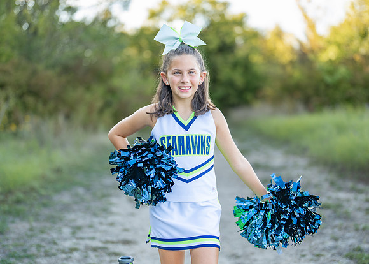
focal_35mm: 56
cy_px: 133
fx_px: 582
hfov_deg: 35.2
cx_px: 191
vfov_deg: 25.5
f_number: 1.2
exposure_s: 1/640
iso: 100
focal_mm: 50
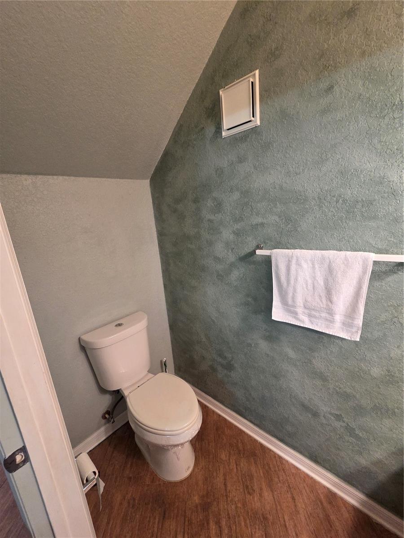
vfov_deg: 106.2
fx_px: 202
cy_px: 269
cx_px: 202
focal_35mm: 13
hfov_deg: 89.9
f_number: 2.2
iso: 500
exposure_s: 1/60
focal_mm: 2.2
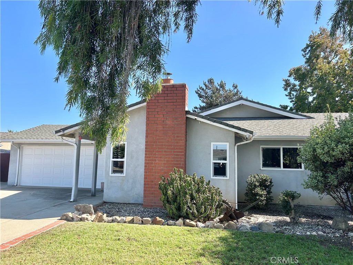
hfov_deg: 67.3
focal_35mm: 26
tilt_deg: +6.0
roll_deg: -0.9
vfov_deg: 53.1
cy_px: 132
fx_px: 265
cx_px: 176
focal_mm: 5.7
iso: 50
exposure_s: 1/2252
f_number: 1.5
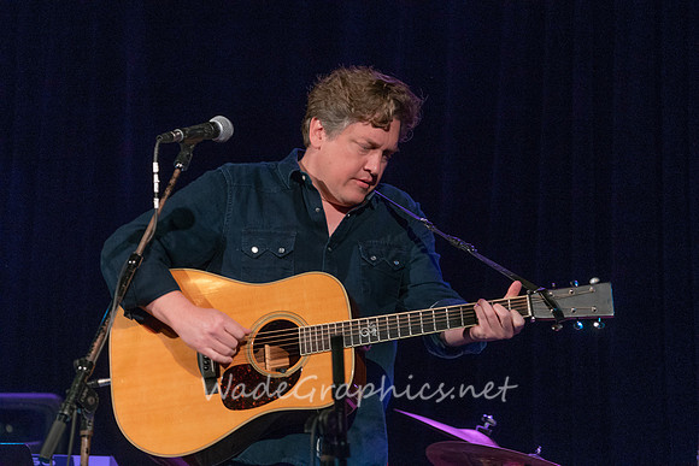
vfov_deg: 8.3
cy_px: 233
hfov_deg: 12.4
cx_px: 350
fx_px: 3224
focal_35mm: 166
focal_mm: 166
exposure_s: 1/100
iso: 1000
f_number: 6.3
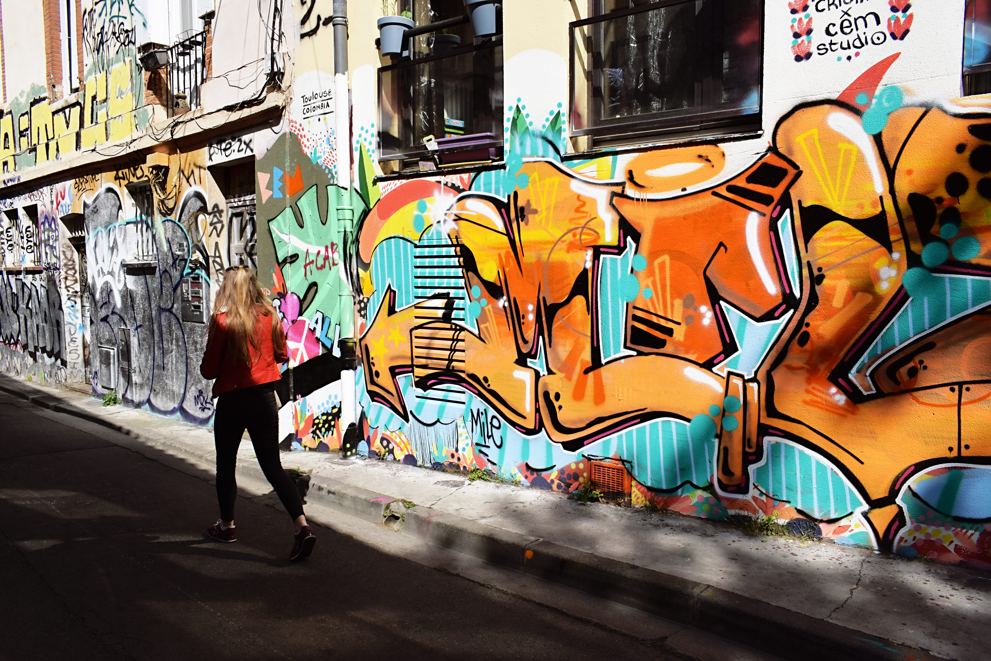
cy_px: 330
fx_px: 743
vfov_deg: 47.9
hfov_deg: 67.4
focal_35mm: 27
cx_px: 496
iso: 200
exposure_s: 1/400
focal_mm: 18
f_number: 10
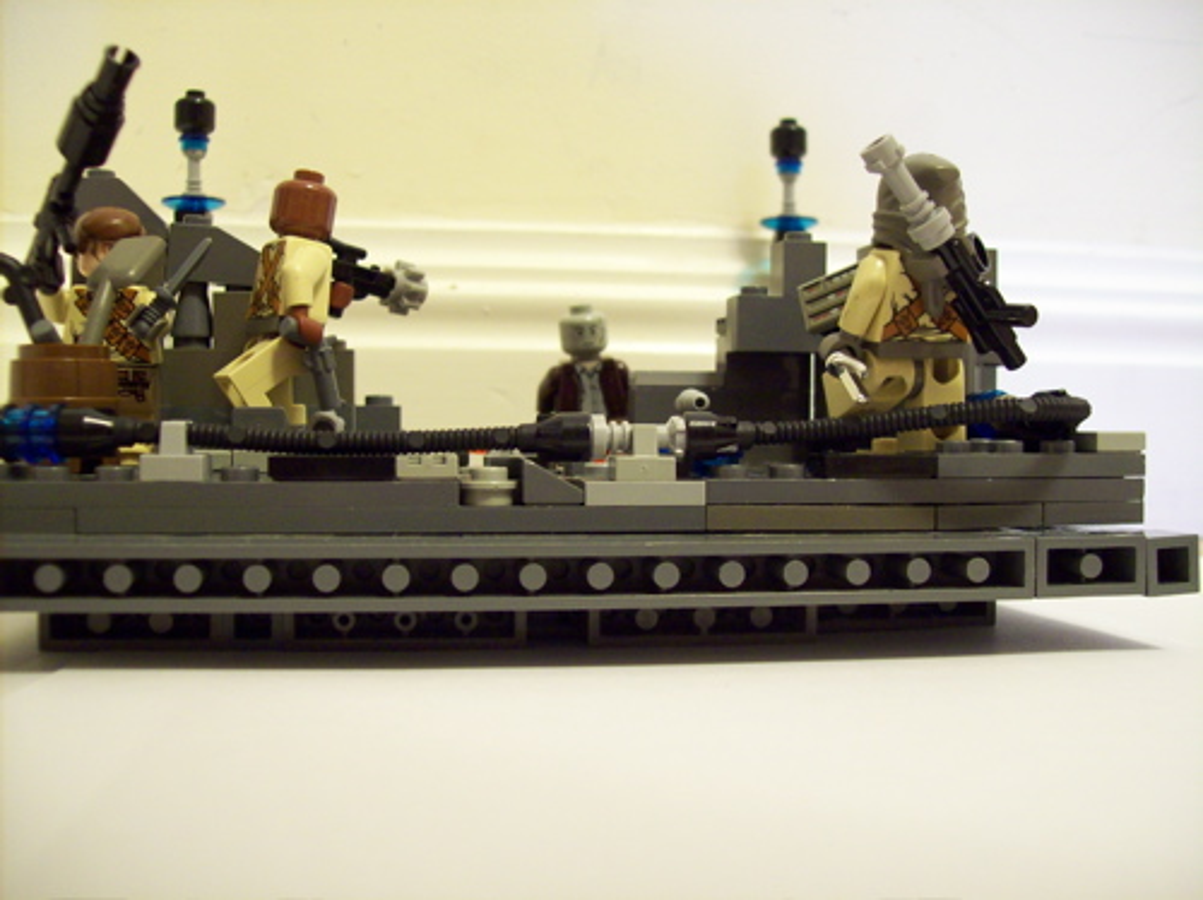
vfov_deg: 39.6
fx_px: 1250
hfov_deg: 51.4
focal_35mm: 36
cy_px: 450
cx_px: 602
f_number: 2.7
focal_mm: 6
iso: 200
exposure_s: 1/4
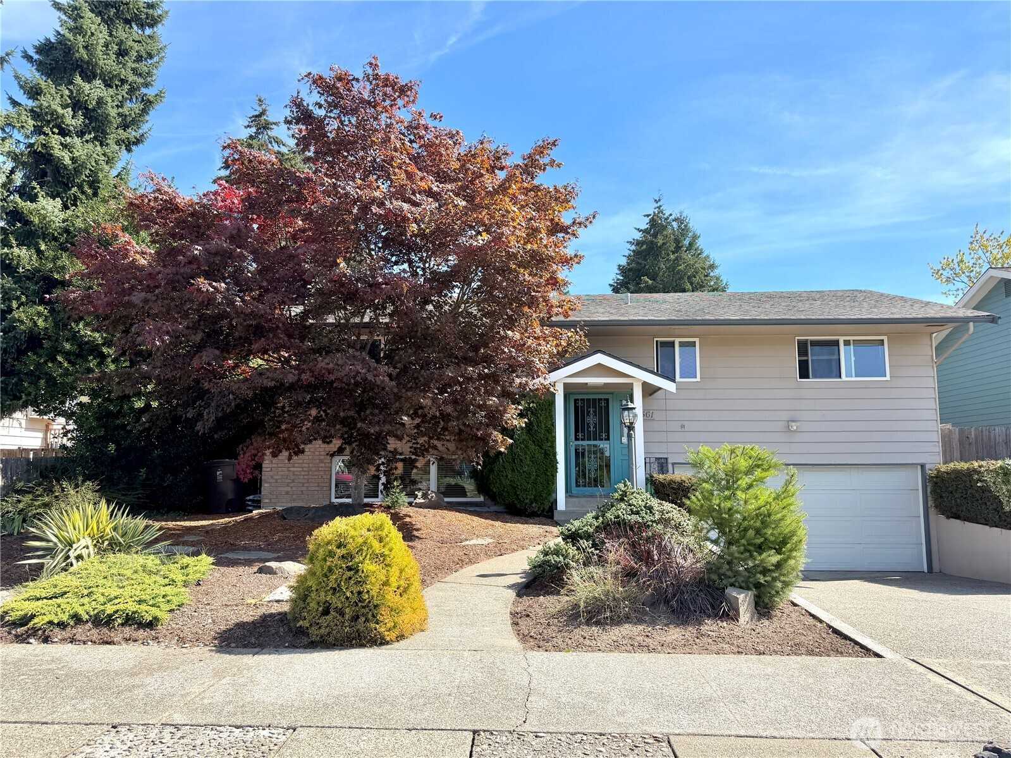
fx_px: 701
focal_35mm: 24
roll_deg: -1.1
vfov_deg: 56.8
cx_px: 506
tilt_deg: +6.9
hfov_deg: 71.6
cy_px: 379
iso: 80
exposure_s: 1/3279
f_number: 1.78
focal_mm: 6.76
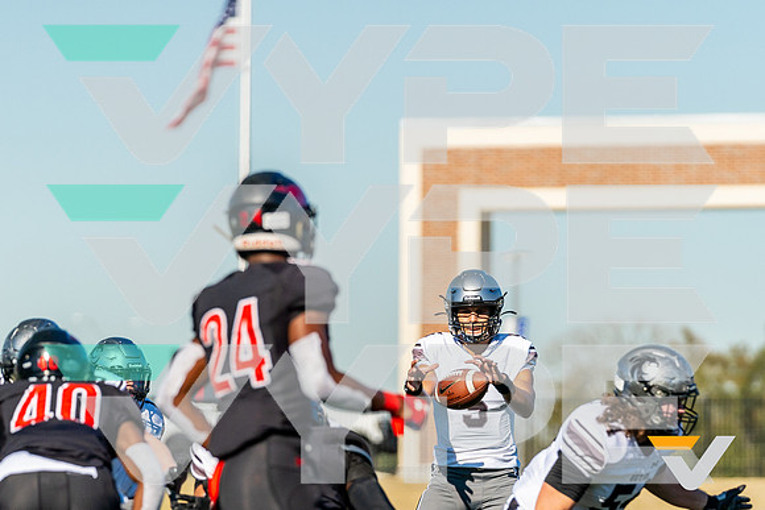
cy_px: 350
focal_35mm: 310
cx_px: 416
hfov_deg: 6.7
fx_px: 6578
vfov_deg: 4.4
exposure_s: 1/3200
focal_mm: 191
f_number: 3.2
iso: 400
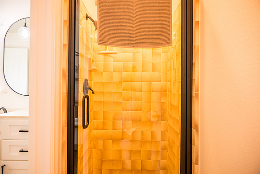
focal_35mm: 24
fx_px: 173
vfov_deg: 53.2
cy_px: 87
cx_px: 130
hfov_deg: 73.7
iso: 64
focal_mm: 24
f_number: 5.6
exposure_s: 1/2.5
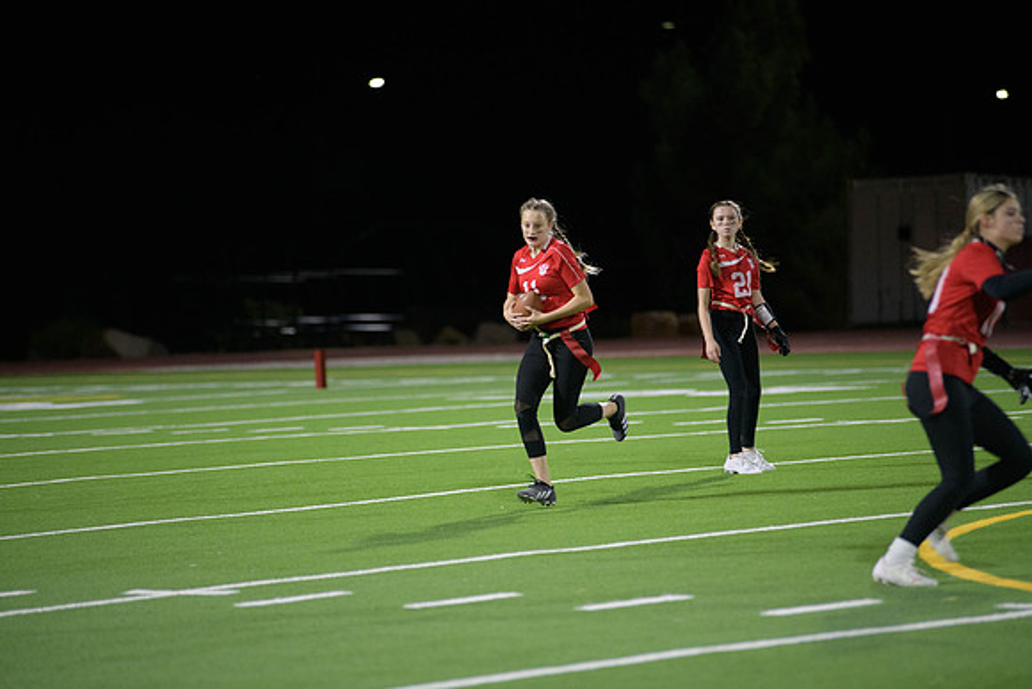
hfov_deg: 10.3
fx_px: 5734
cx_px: 516
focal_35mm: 200
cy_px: 344
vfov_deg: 6.9
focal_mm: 200
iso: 3600
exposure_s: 1/640
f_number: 2.8
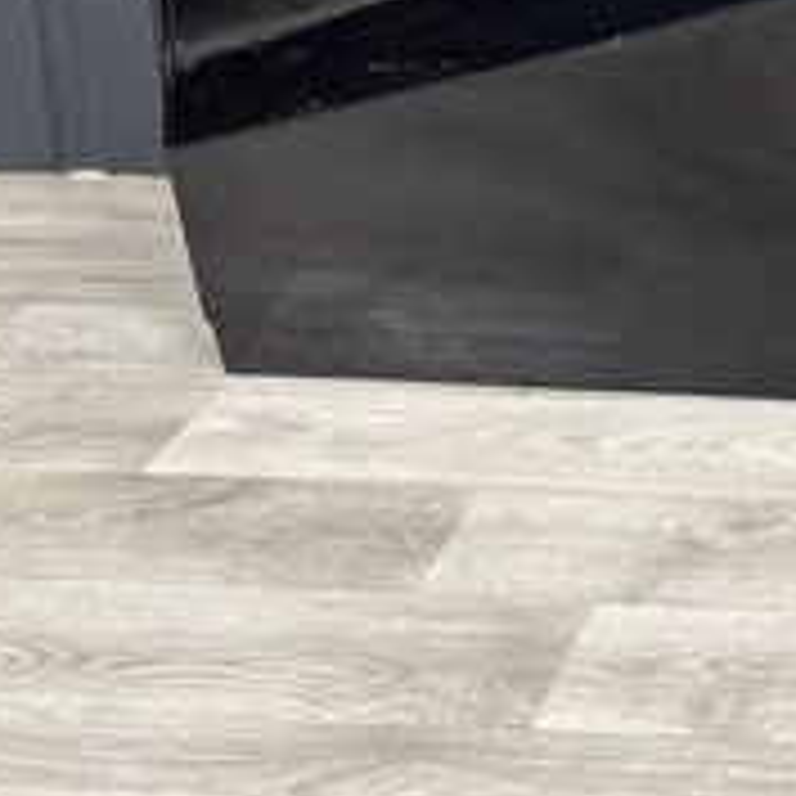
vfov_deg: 19.4
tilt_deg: -14.0
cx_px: 1016
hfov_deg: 19.4
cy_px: -211
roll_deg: +2.5
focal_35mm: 83
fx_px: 2159
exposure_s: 1/50
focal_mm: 5.96
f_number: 1.6
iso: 200
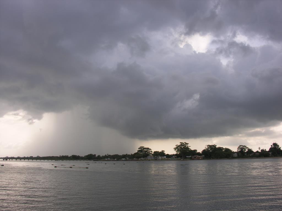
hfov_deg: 52.6
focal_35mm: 35
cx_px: 141
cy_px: 106
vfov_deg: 40.7
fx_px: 285
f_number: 5.6
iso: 50
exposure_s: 1/148
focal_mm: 8.9
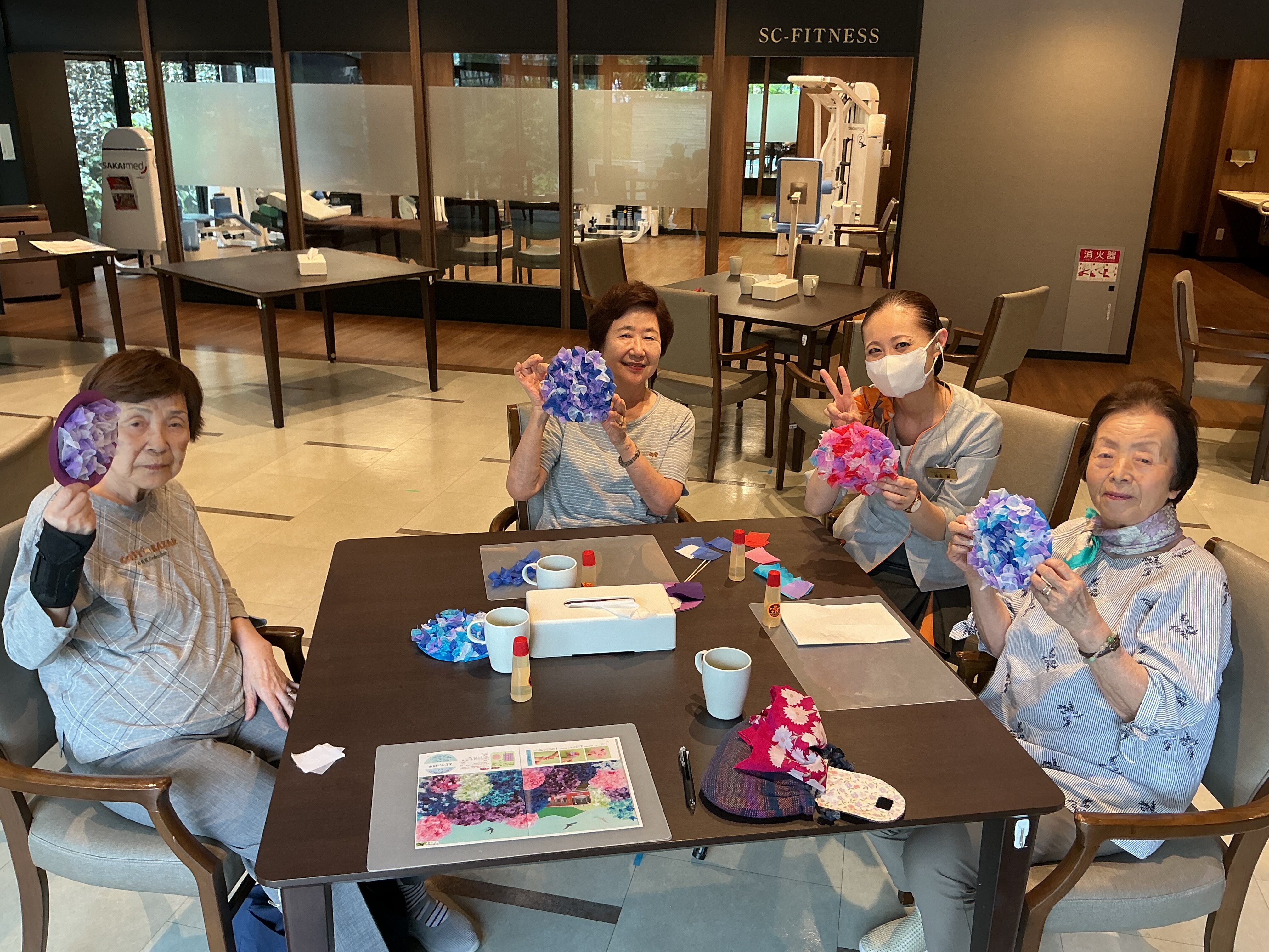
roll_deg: -0.9
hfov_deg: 61.7
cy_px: 476
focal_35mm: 29
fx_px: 1063
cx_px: 634
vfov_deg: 48.2
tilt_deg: -19.6
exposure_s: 1/50
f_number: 1.8
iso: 50
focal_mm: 3
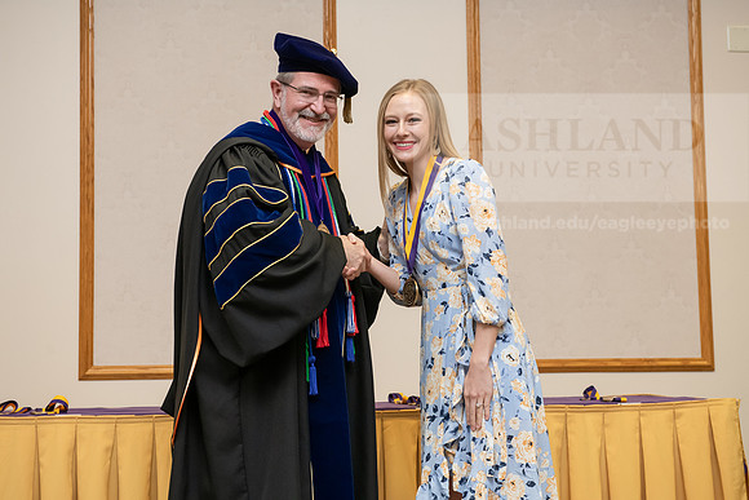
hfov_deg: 30.5
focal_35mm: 66
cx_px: 374
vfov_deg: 20.6
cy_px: 250
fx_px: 1373
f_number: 5.6
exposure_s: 1/200
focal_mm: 66
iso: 2000
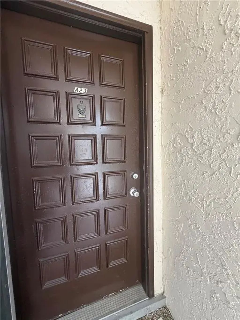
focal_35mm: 14
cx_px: 120
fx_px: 129
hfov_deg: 85.7
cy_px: 160
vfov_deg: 102.1
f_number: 2.2
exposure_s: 1/60
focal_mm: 2.22
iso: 320
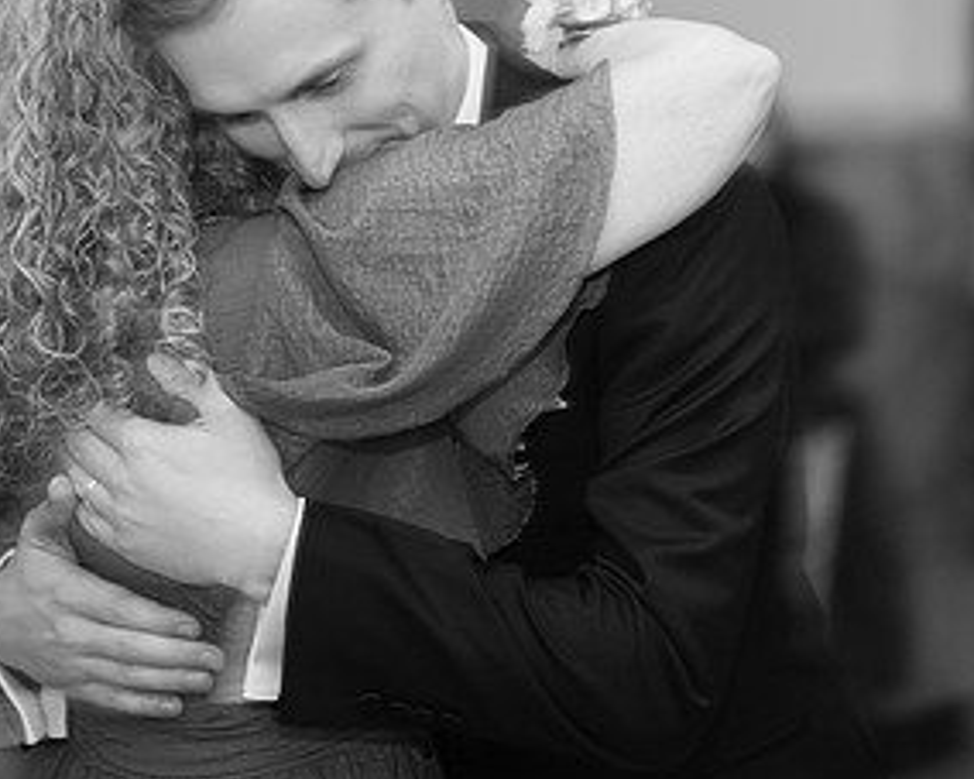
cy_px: 197
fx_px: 2766
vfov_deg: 15.9
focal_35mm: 96
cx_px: 693
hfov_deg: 19.9
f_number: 1.8
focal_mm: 50
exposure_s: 1/125
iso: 320
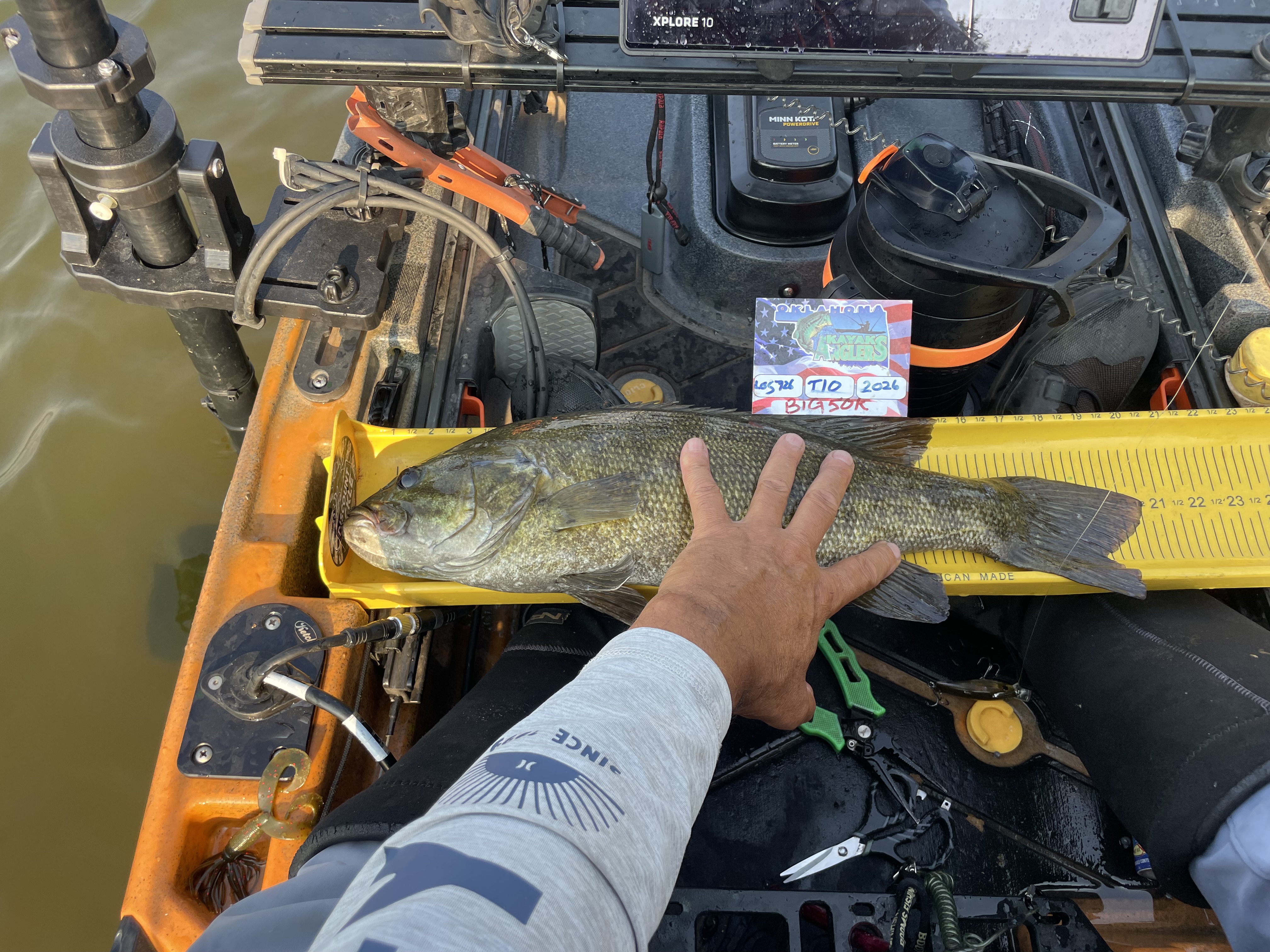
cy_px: 476
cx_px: 635
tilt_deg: -59.3
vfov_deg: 53.1
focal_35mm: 26
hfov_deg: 67.3
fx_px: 954
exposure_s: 1/381
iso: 32
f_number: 1.6
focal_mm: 4.2
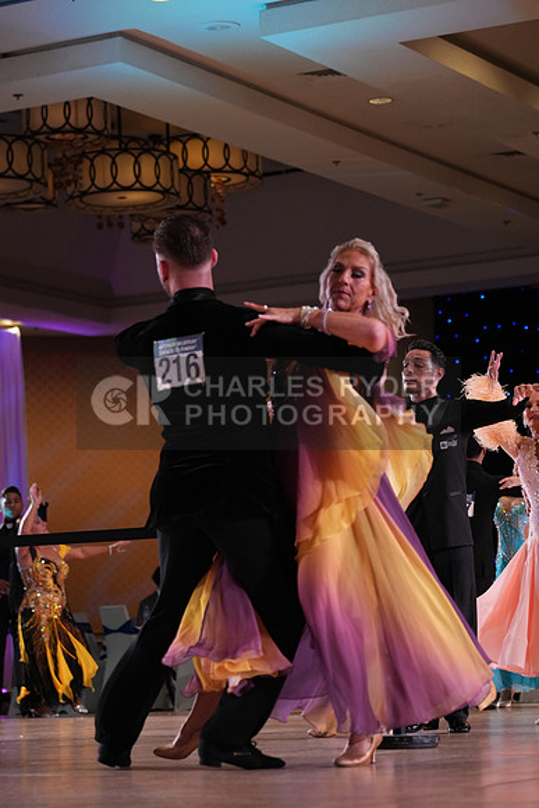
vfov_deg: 19.5
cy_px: 404
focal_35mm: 105
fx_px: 2357
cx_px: 270
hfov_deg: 13.0
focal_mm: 105
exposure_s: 1/500
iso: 2500
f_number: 4
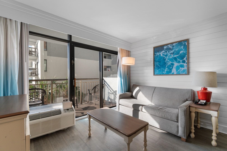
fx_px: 95
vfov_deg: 77.3
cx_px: 114
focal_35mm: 15
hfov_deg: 100.4
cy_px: 76
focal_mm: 10
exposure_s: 1/80
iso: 100
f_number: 4.5
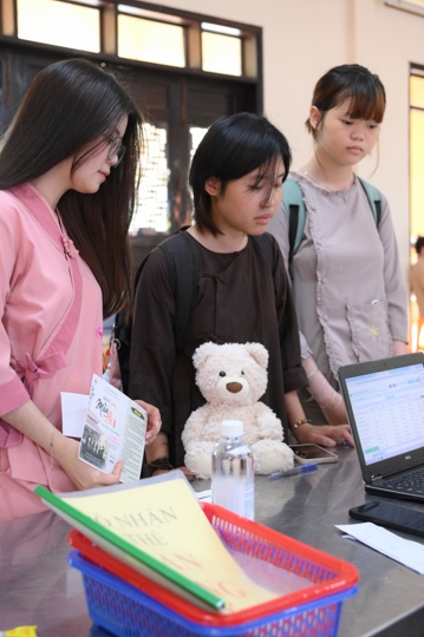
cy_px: 275
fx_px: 938
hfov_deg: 25.5
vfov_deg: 37.5
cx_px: 188
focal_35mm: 53
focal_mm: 44
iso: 3200
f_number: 4
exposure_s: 1/80
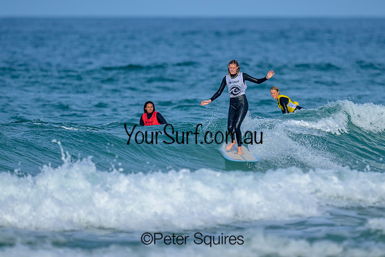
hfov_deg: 1.9
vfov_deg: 1.3
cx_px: 229
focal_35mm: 1100
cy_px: 103
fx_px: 11766
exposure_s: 1/2000
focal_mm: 800
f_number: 6.3
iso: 250
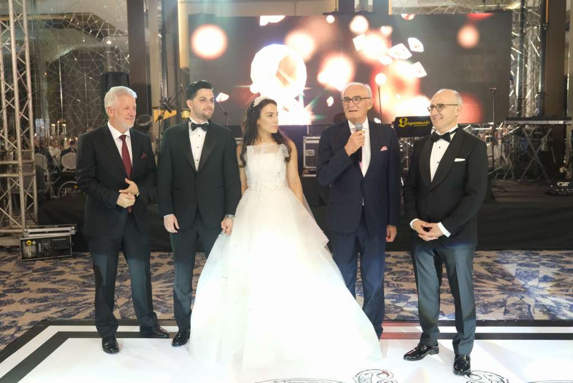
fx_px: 557
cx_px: 286
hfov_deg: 54.4
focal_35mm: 35
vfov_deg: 37.9
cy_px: 192
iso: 3200
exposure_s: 1/52
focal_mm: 23.5
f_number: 4
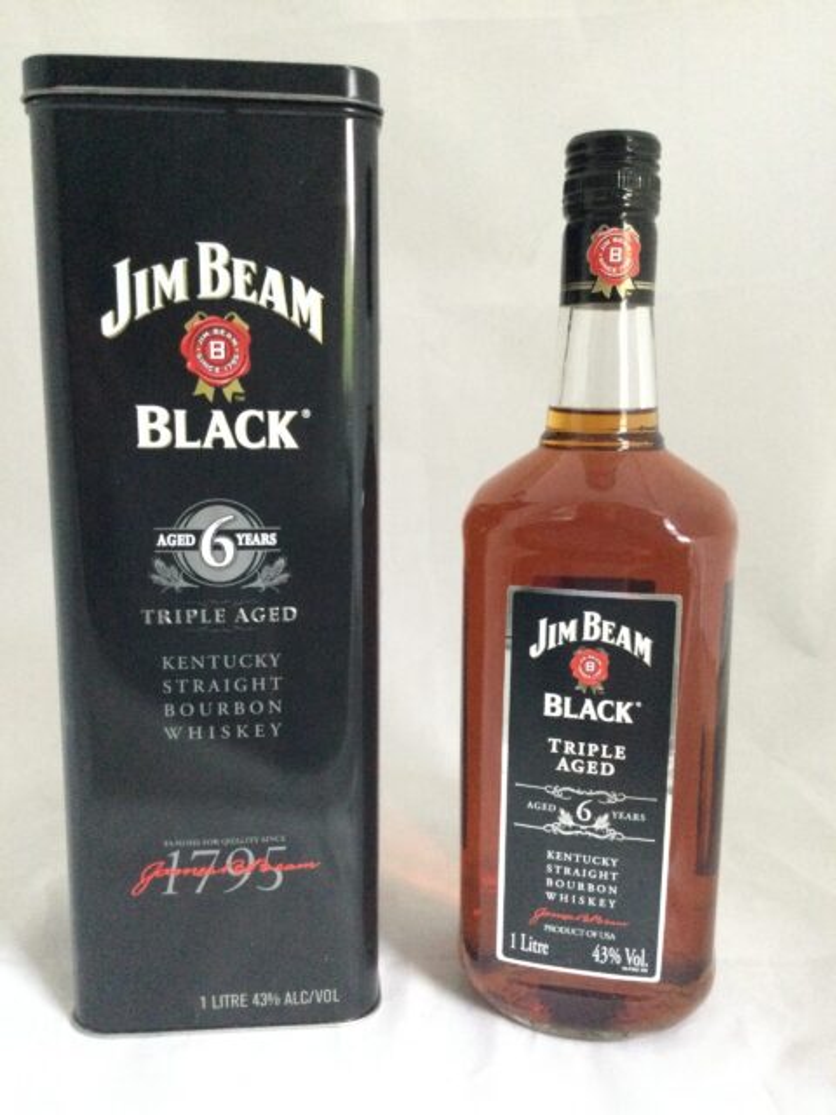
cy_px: 558
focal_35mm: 31
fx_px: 998
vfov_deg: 58.4
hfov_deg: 45.4
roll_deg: +0.5
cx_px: 418
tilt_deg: -9.7
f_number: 2.4
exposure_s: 1/17
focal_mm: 3.3
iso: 250
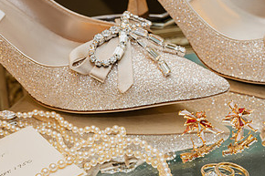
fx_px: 736
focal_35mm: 100
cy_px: 135
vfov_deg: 13.6
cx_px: 204
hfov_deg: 20.2
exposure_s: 1/100
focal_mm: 50
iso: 1250
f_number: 10
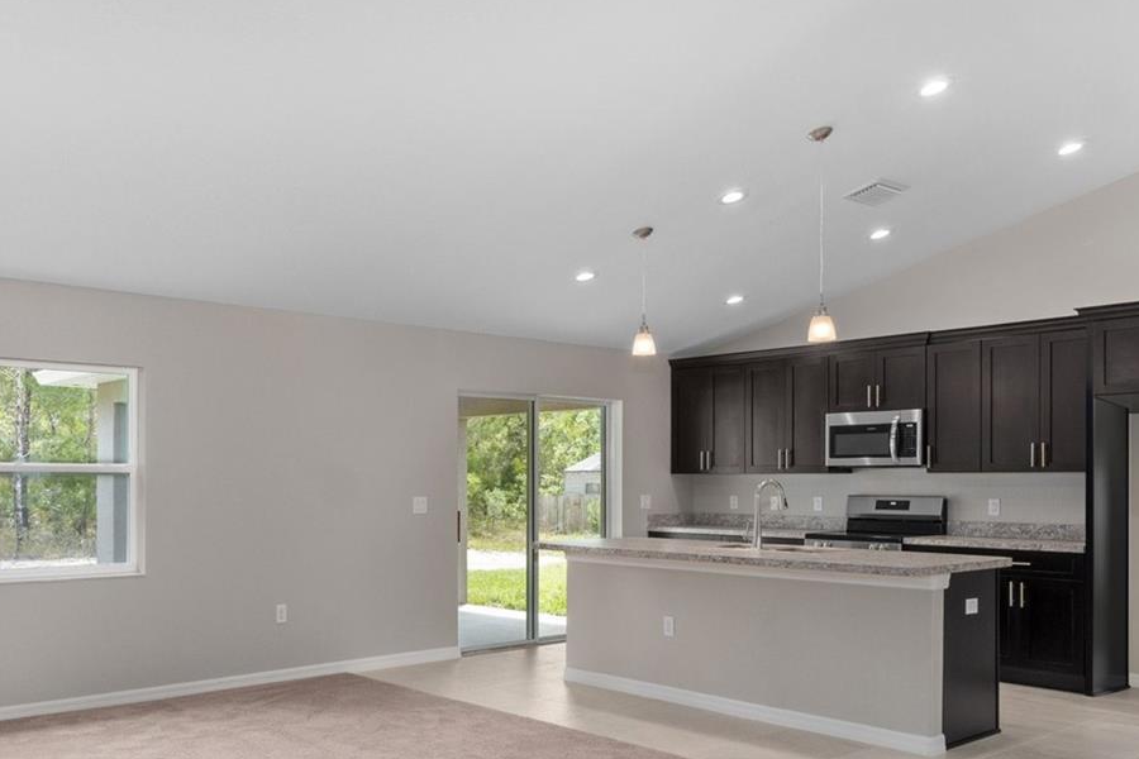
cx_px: 445
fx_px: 1012
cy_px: 505
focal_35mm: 32
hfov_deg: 58.2
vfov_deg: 40.6
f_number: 8
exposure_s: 1/2.5
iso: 320
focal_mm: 12
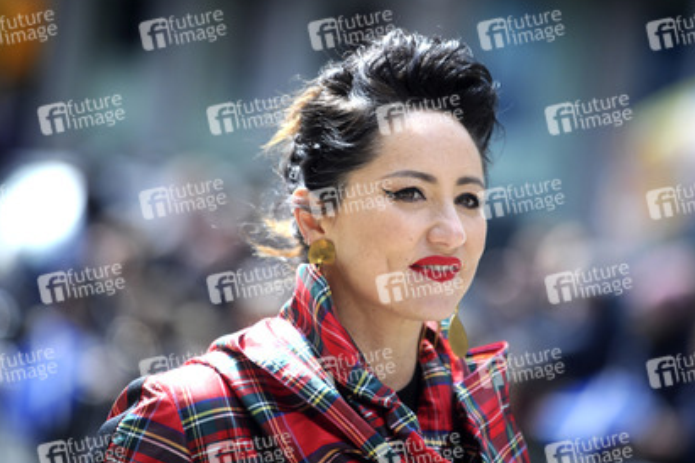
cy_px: 242
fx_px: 4228
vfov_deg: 6.3
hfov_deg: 9.4
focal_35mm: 219
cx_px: 374
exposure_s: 1/1250
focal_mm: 200
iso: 400
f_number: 9
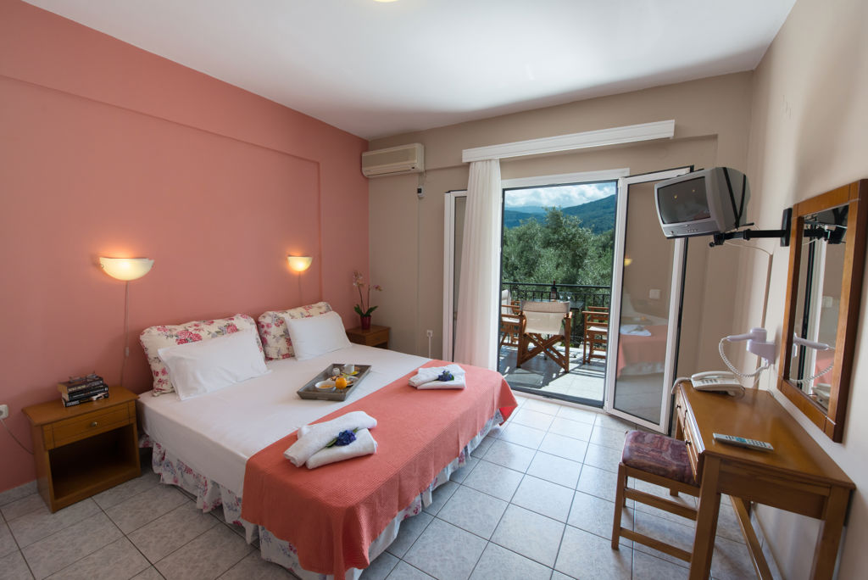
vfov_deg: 81.3
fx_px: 338
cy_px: 290
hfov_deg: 104.2
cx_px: 434
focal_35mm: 14
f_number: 9
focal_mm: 14
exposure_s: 1/125
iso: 640
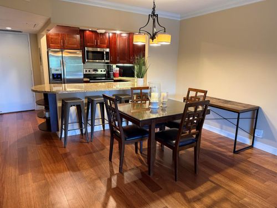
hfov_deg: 71.6
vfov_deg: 56.8
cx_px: 138
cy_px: 104
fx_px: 192
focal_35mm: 24
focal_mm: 6.76
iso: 400
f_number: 1.78
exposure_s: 1/60
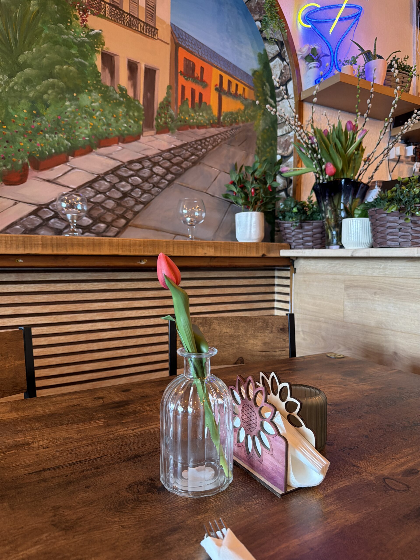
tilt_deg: -1.1
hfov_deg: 56.8
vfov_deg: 71.6
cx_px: 210
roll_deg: -0.7
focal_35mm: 24
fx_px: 388
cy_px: 280
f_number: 1.78
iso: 250
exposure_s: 1/50
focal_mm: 6.76
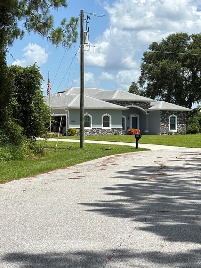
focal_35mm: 81
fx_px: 627
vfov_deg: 24.0
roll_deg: +0.7
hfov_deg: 18.2
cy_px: 171
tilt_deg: -3.2
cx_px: 127
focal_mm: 5.96
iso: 40
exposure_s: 1/3205
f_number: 1.6
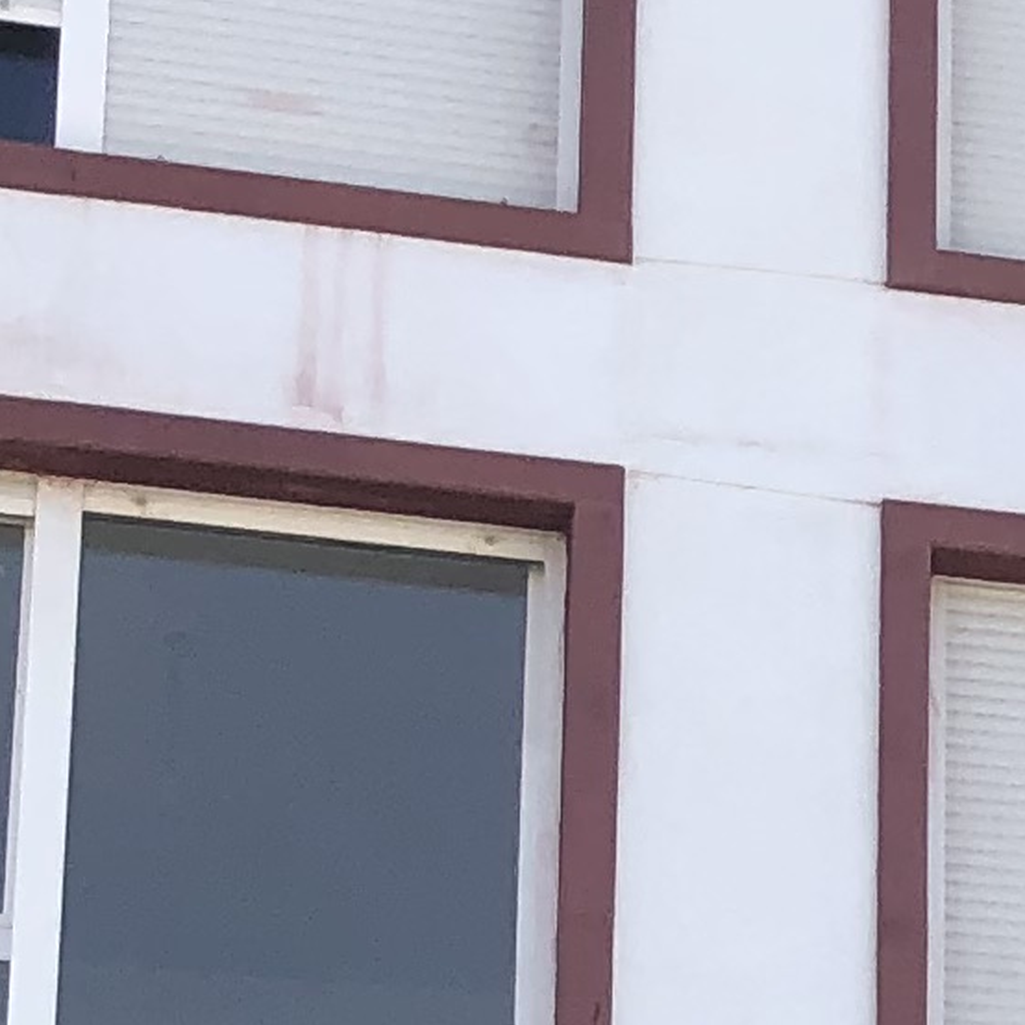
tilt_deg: +15.7
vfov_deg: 9.2
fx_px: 6030
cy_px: 1883
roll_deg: +3.4
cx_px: 2468
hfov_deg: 8.8
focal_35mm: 180
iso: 20
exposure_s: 1/1033
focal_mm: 4
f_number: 1.8
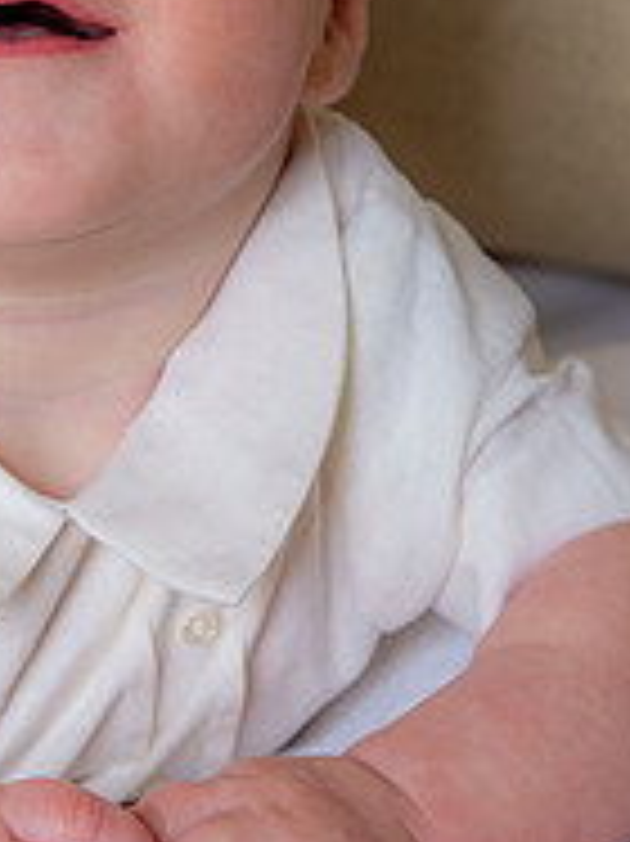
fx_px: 3766
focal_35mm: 155
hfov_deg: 9.6
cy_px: 293
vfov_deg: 12.7
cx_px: 302
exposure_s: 1/200
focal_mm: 52
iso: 200
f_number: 5
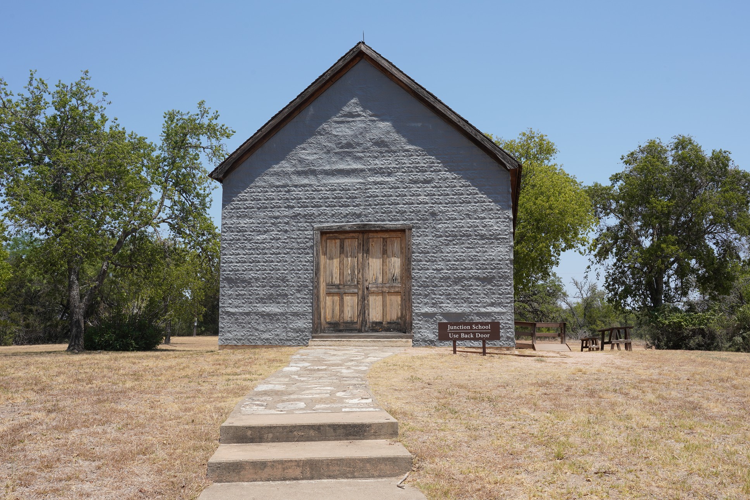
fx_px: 667
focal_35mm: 32
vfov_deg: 41.1
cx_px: 381
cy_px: 243
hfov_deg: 58.7
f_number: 14
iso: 100
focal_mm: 31
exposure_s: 1/100
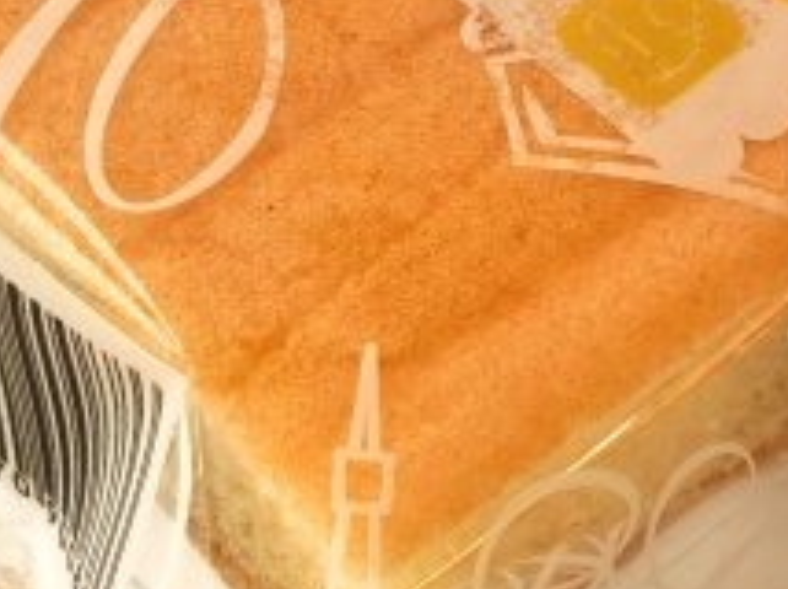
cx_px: 1156
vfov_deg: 7.7
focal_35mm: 191
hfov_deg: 10.1
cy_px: 7
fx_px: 4343
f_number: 2.8
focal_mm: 5.75
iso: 250
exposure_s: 1/333
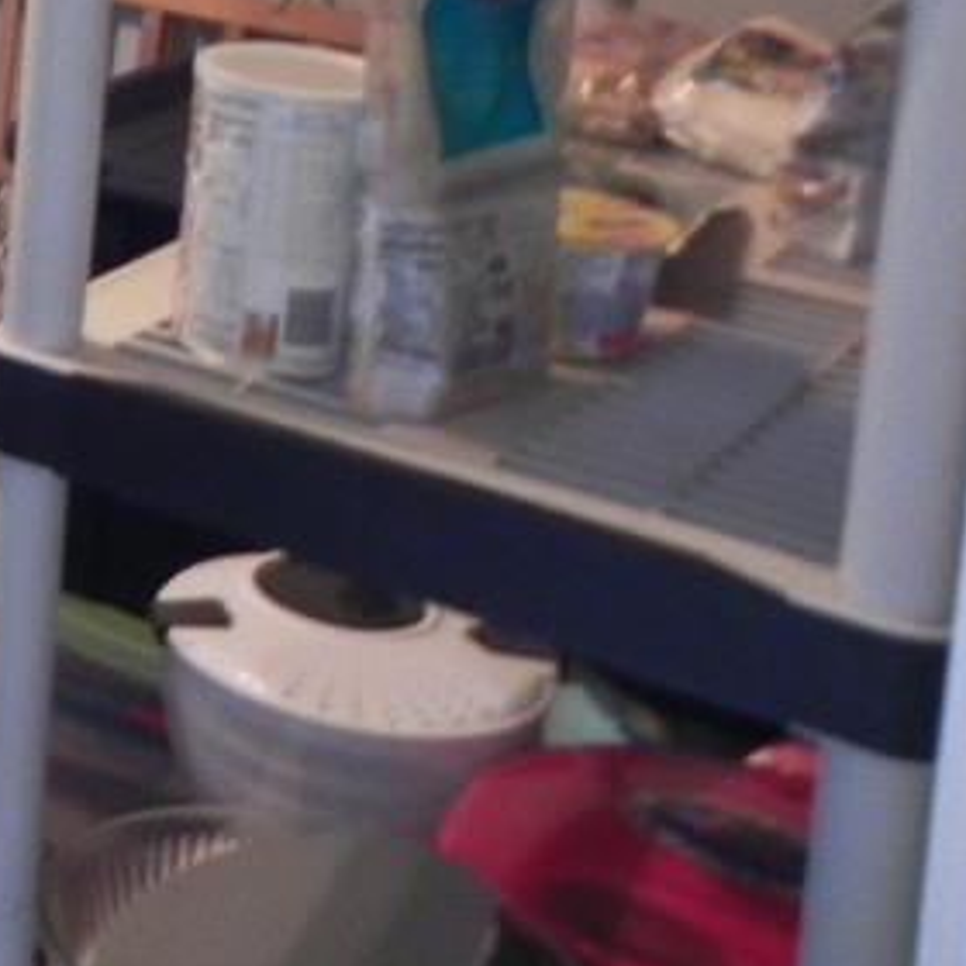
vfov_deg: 19.7
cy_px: -128
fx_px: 2652
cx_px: -769
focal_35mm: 84
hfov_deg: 17.0
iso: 400
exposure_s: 1/8.8
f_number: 2.8
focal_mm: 4.6
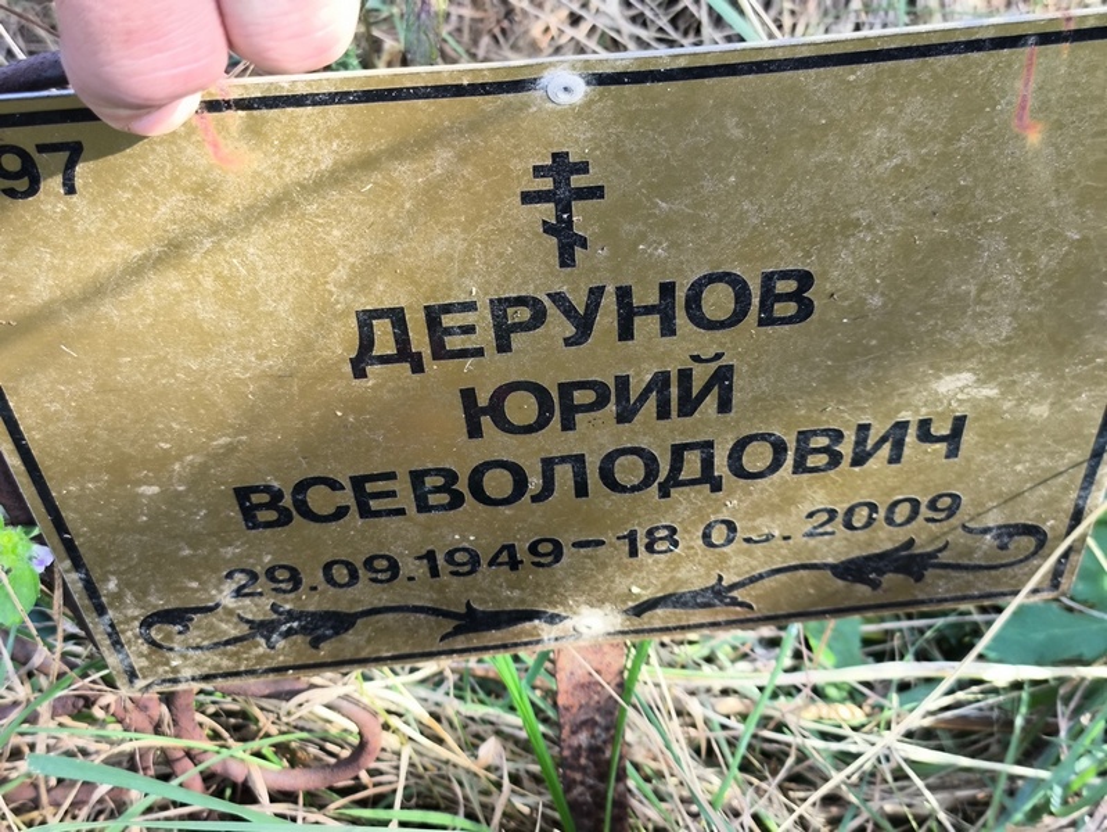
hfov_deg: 38.2
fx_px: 1600
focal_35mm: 50
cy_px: 416
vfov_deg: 29.1
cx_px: 554
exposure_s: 1/100
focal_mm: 4.71
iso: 64
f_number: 1.7
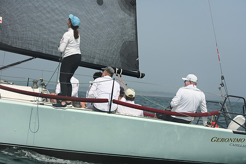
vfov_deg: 19.5
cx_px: 123
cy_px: 82
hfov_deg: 28.8
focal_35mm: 70
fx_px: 478
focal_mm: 70
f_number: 9
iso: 320
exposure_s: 1/1250
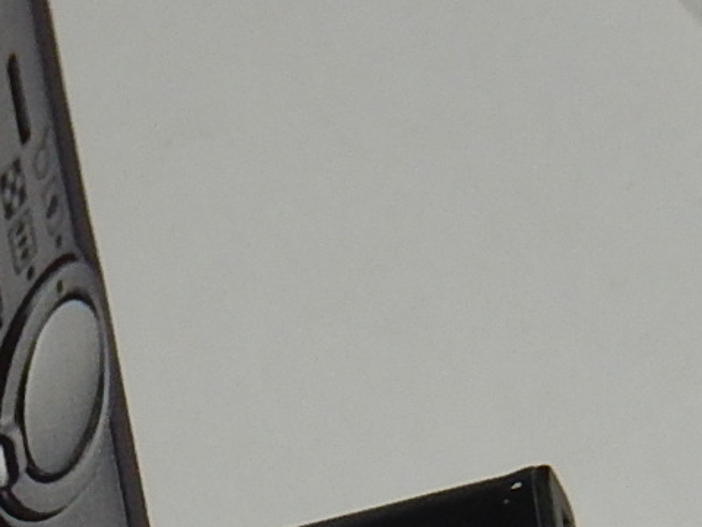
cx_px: -113
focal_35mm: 194
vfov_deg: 7.3
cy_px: 1076
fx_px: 3934
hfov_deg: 10.1
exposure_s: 1/30
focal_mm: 7.3
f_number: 8.4
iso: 200
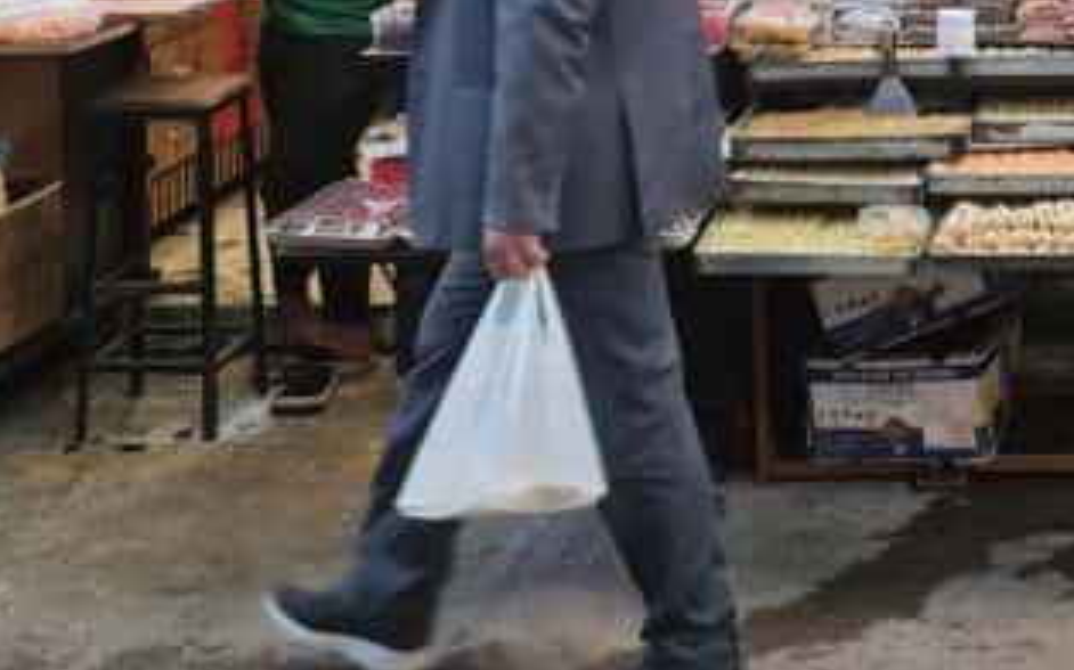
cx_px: 1081
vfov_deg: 13.6
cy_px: -366
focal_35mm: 90
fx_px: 2633
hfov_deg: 22.2
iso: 64
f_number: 1.8
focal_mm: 5.4
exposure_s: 1/100
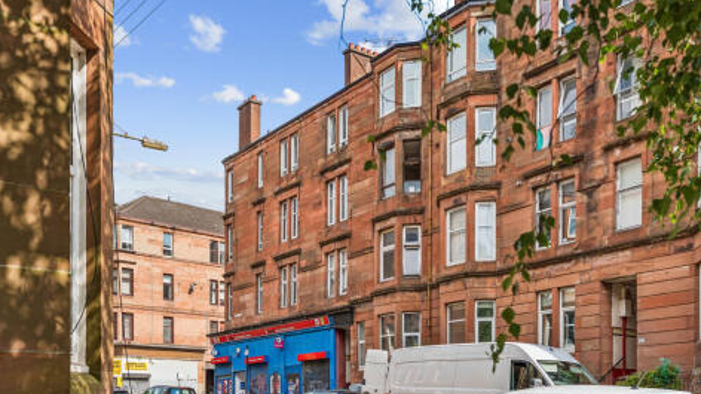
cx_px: 350
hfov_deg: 52.8
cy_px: 222
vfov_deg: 31.1
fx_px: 706
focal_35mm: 38
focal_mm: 24
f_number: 4
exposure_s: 1/1600
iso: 320
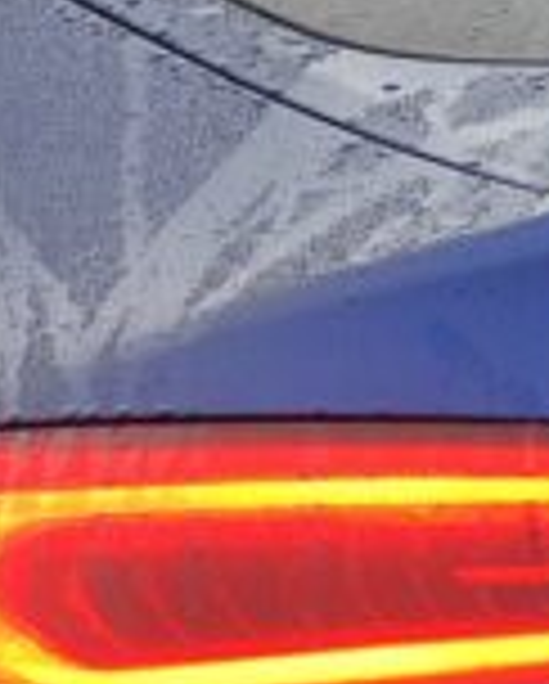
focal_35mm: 707
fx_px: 14331
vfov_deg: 2.7
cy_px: 1359
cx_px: 1696
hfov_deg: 2.2
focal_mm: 112
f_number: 2.8
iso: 200
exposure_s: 1/60
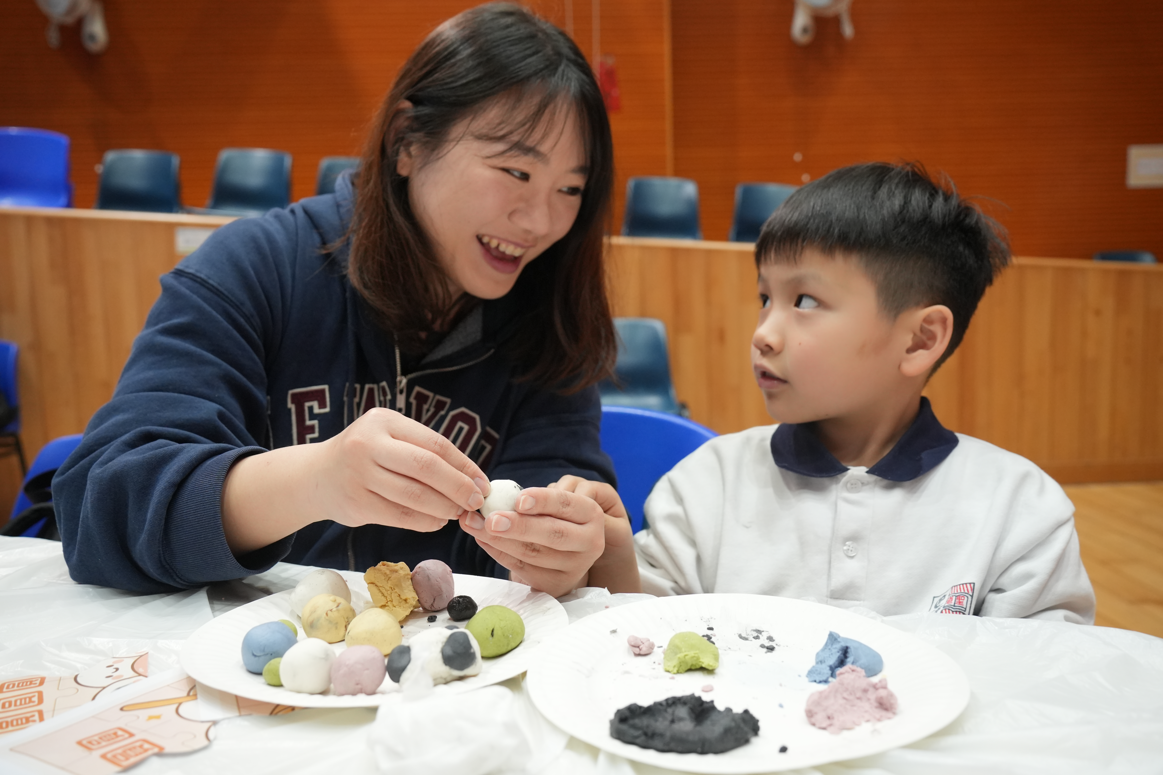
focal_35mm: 32
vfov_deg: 41.1
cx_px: 582
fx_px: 1034
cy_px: 388
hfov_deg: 58.7
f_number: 5
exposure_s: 1/200
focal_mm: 32
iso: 2500
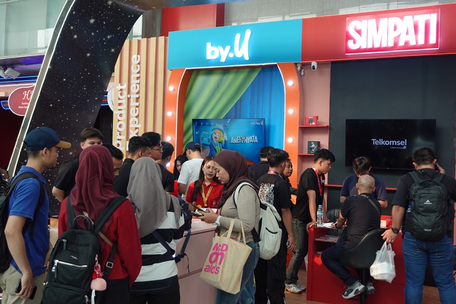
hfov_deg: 50.7
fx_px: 481
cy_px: 152
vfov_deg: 35.1
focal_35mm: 38
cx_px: 228
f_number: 2.8
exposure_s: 1/60
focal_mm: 14.68
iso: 125
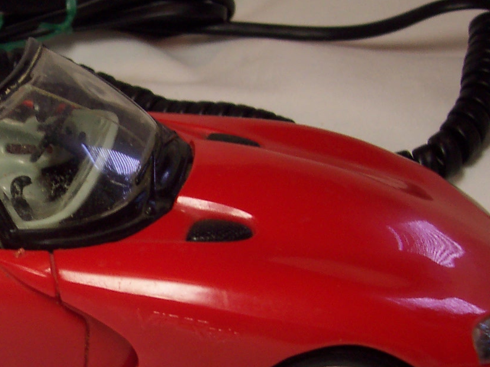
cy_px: 270
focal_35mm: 74
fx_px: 1047
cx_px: 28
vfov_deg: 19.8
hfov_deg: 25.3
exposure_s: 1/60
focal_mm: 5.6
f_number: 2.8
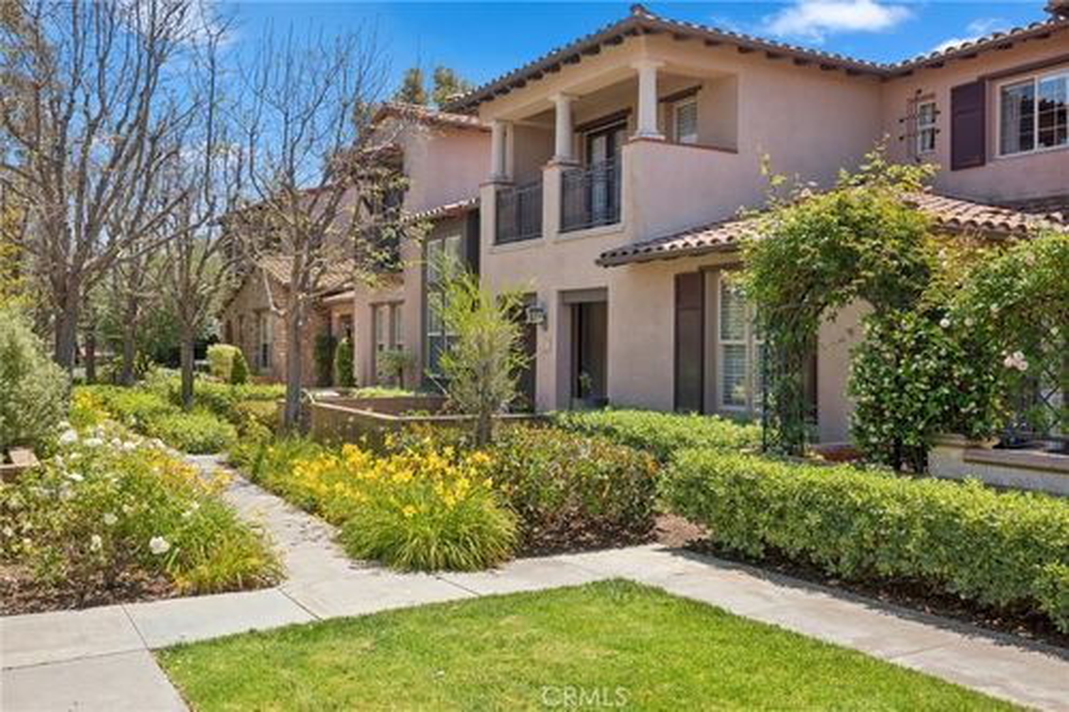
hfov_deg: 57.2
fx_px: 980
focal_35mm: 33
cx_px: 534
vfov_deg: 39.9
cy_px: 356
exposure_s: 1/60
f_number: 10
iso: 80
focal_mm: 33
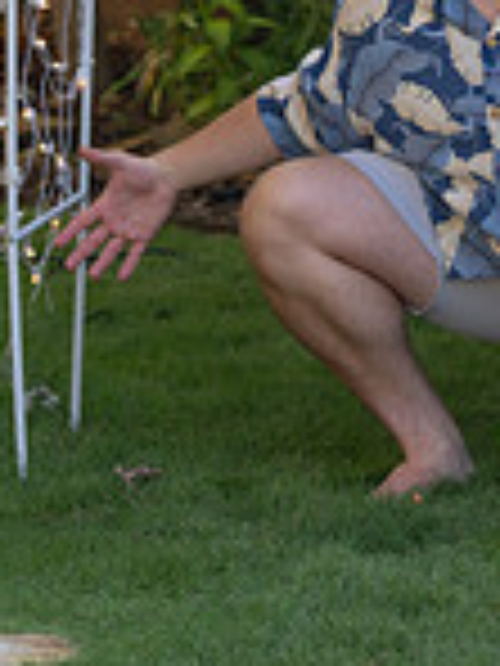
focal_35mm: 284
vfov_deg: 6.9
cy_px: -284
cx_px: 671
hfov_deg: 5.2
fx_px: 5470
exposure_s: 1/320
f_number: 3.5
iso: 100
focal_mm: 97
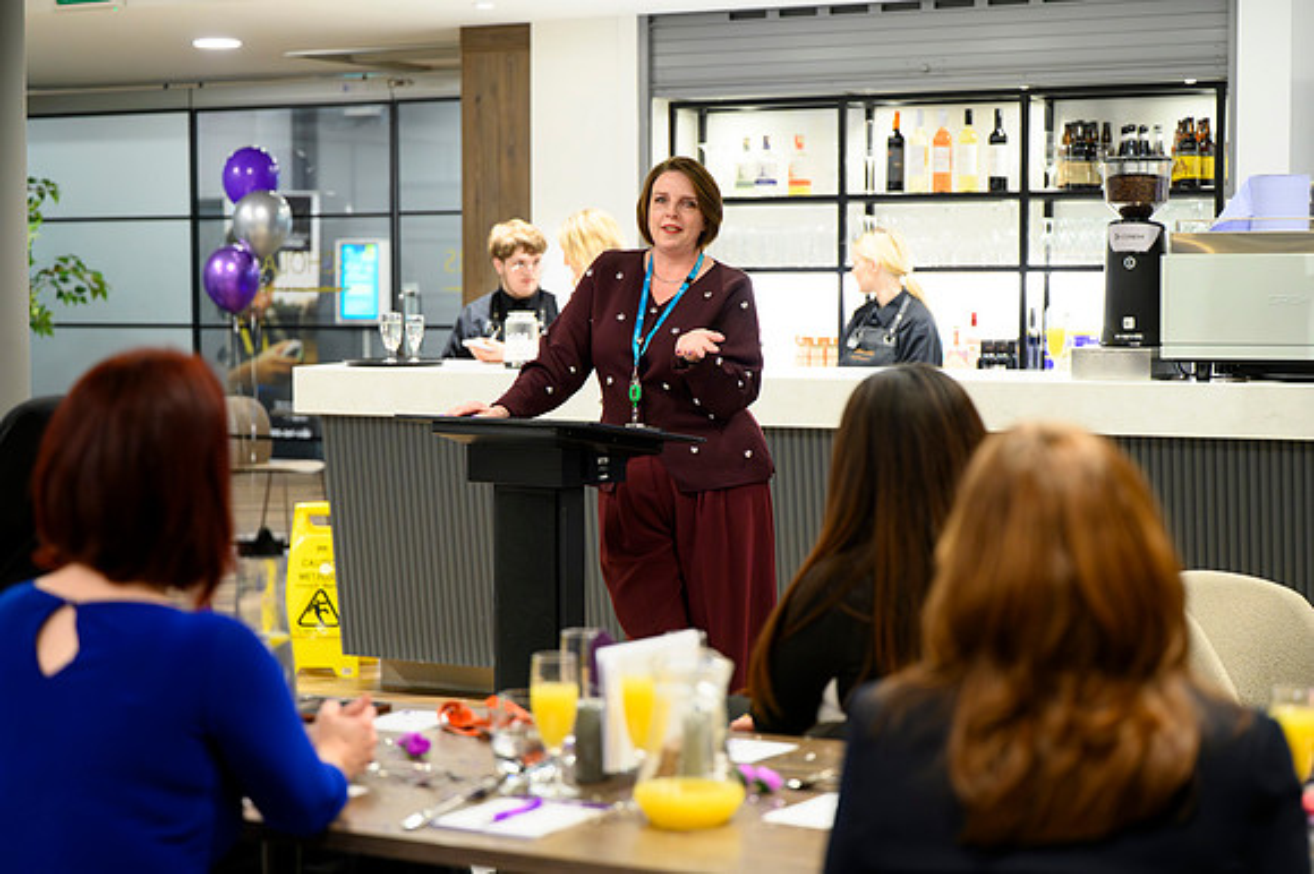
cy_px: 437
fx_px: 2557
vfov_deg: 19.4
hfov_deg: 28.8
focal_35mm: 70
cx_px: 657
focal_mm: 70
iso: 3200
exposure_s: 1/200
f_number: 2.8
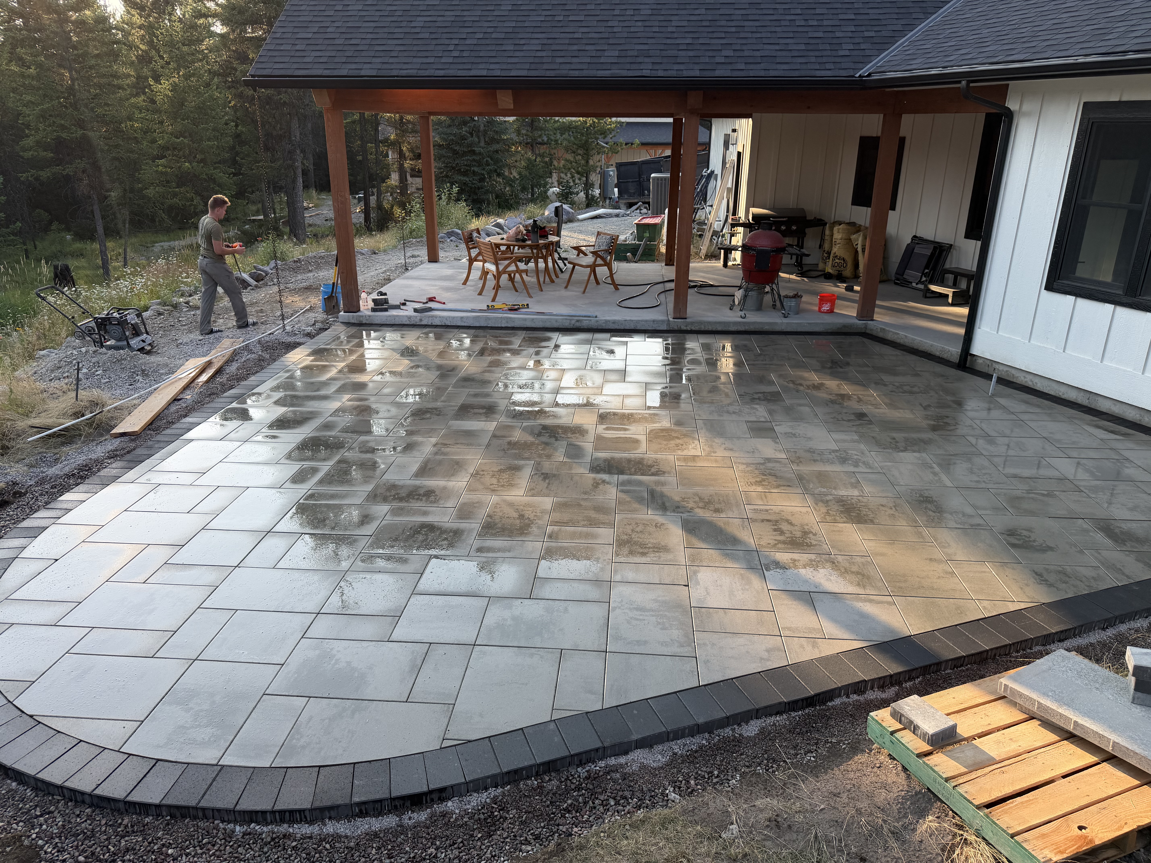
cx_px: 576
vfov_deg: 56.8
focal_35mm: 24
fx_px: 798
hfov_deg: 71.6
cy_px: 432
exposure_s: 1/1091
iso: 80
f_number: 1.78
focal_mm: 6.76
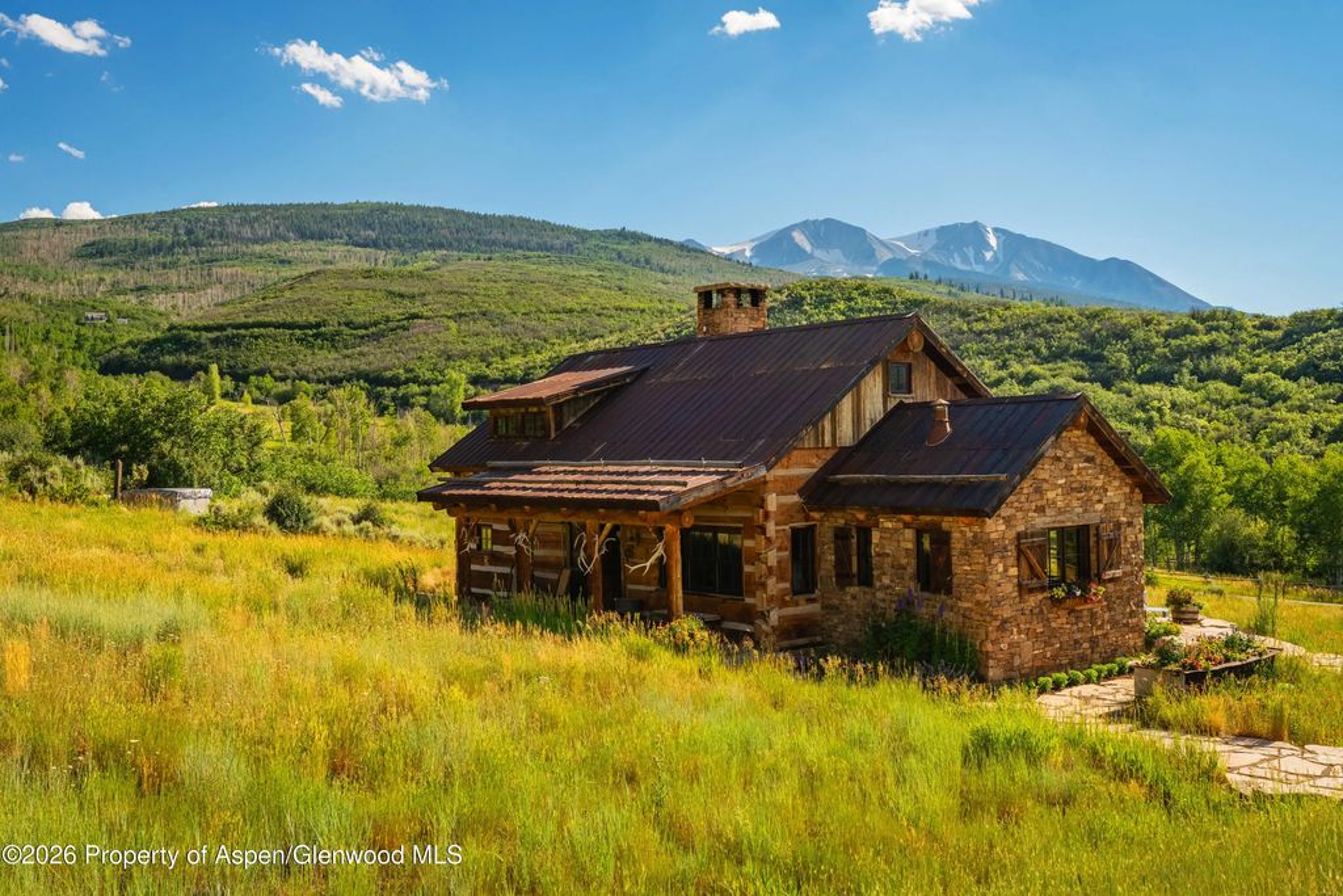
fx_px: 1306
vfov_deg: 37.9
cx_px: 672
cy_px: 448
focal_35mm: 35
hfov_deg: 54.4
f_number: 11
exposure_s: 1/5000
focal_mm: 35
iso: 400
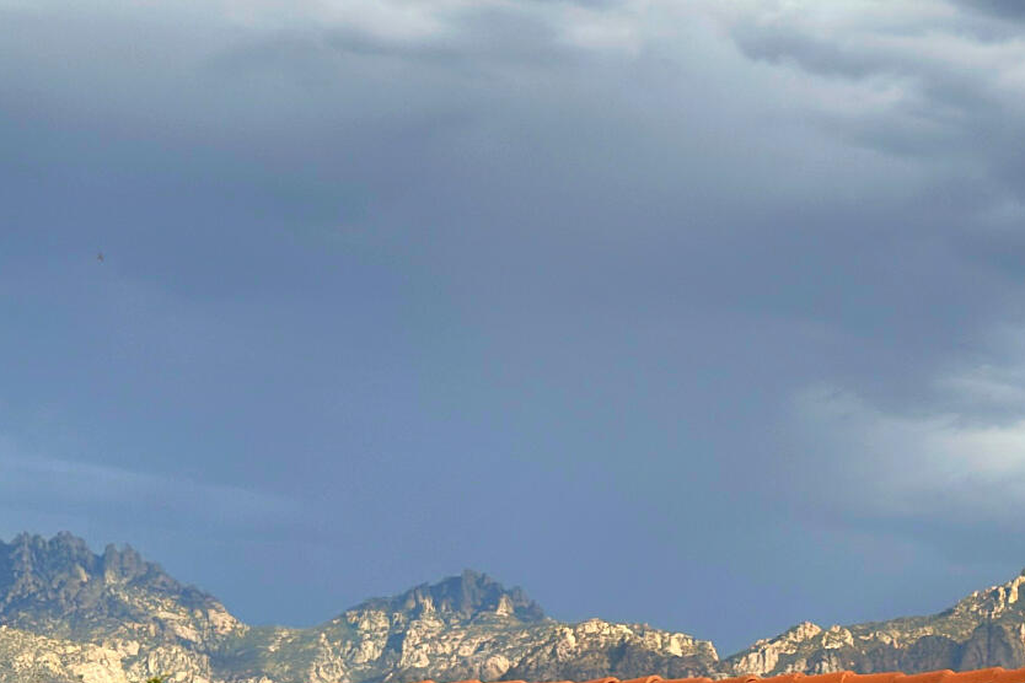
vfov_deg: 10.4
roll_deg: -1.4
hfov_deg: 14.3
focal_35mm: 131
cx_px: 1685
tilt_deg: +6.8
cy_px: 625
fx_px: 3730
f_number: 1.78
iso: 64
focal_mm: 6.76
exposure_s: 1/3953
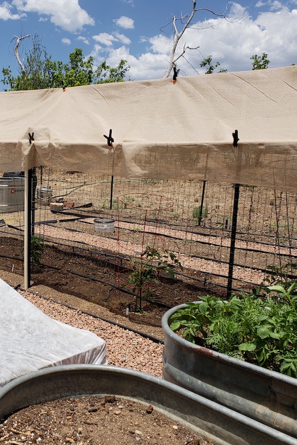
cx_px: 63
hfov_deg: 34.9
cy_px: 222
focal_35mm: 37
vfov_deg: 51.9
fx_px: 458
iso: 50
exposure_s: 1/2128
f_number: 2.4
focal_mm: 4.3
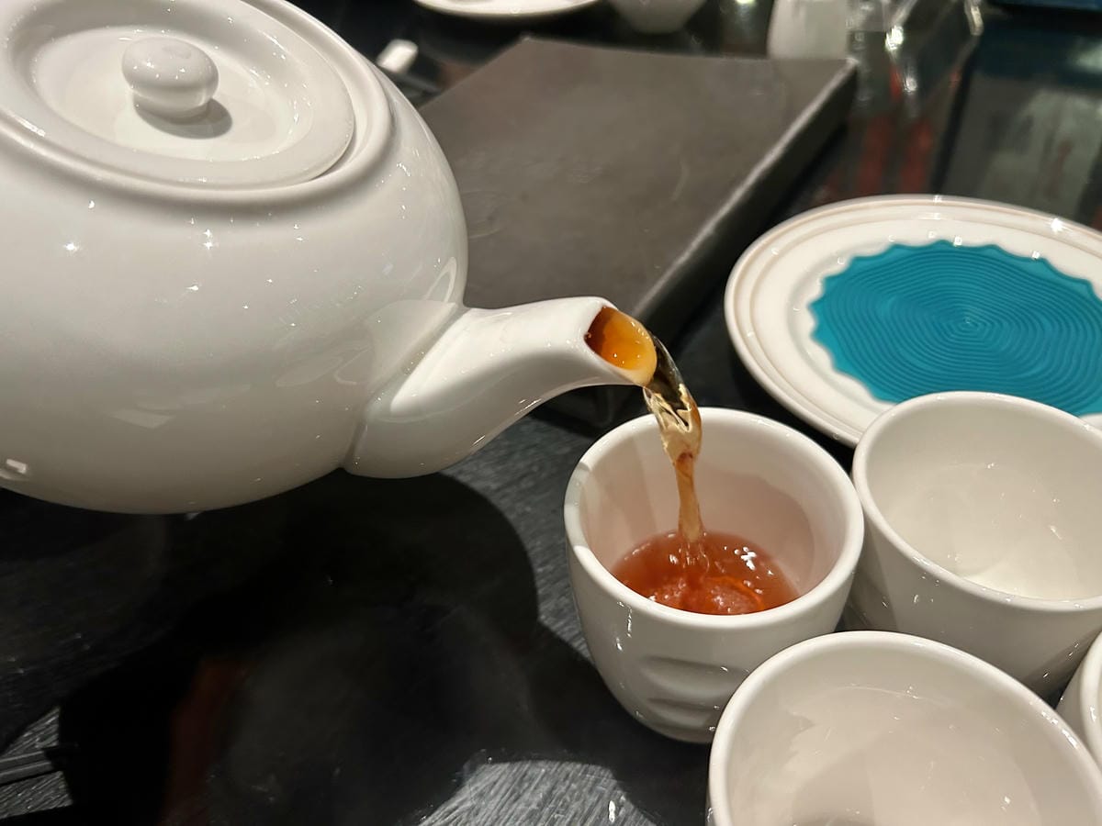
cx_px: 551
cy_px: 413
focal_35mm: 26
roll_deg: +5.3
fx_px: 828
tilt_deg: -41.5
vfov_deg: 53.1
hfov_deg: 67.3
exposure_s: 1/60
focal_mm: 5.7
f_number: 1.5
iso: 250
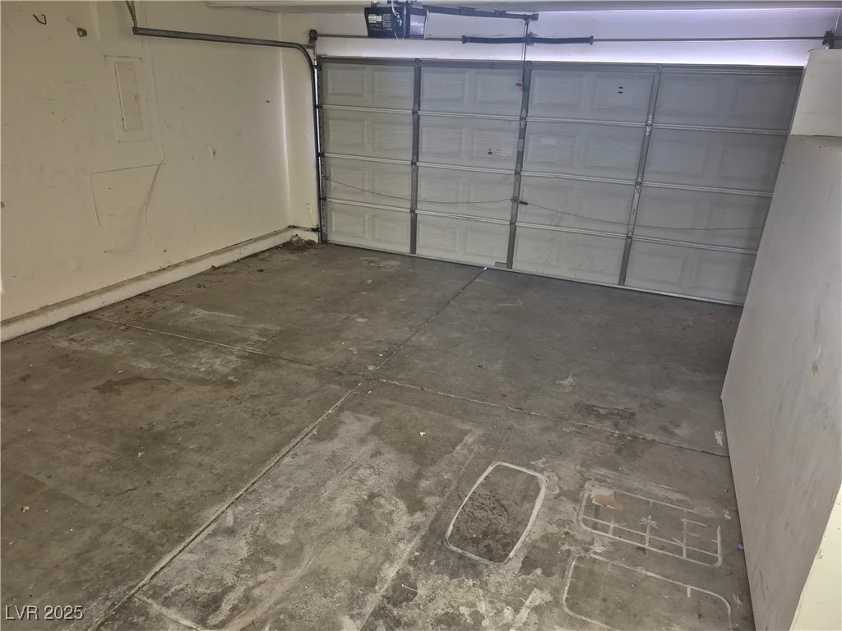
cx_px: 421
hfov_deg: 73.9
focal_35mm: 23
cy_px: 316
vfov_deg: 58.9
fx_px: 559
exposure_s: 1/60
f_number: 1.8
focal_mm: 5.4
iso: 1250
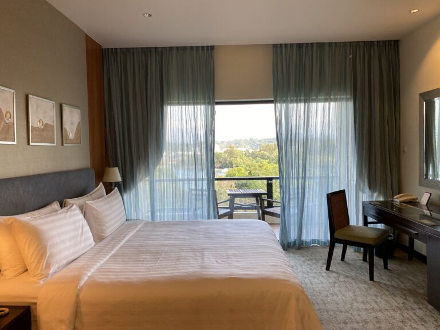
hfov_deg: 67.3
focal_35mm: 26
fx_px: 330
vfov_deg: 53.1
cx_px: 220
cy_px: 165
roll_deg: +1.1
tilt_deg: -1.8
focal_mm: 4.25
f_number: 1.8
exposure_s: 1/100
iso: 80
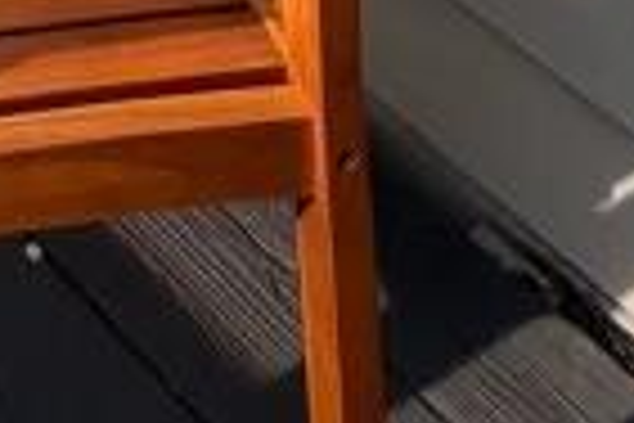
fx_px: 1867
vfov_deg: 7.4
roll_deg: +3.4
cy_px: -1408
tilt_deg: -7.1
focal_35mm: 106
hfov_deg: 16.1
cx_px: -526
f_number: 2.2
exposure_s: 1/864
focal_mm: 2.22
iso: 20
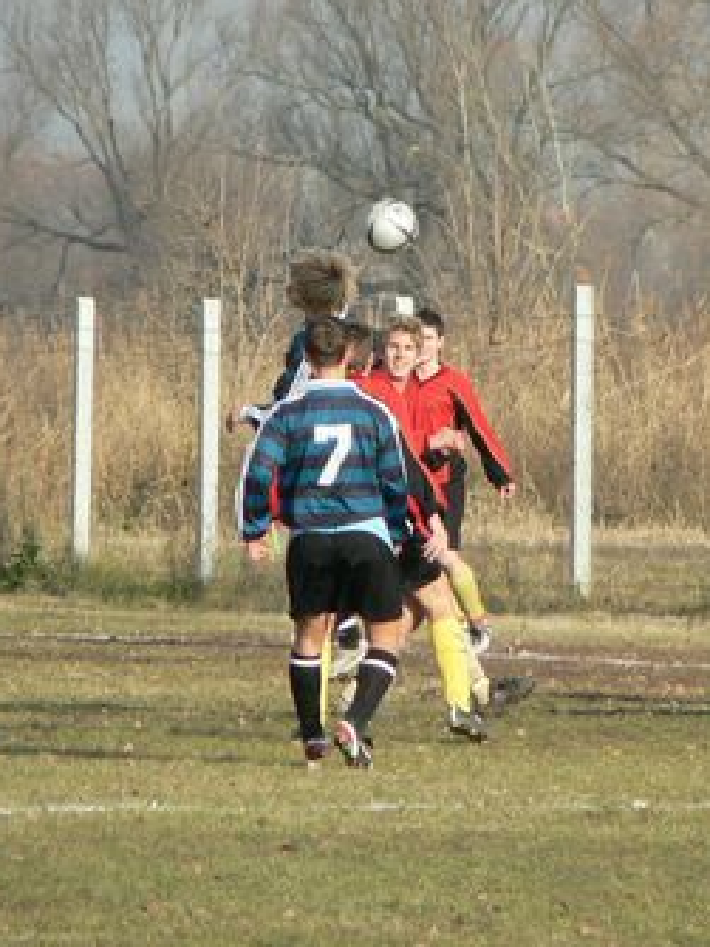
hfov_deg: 2.6
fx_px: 15434
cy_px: 474
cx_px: 467
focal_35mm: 564
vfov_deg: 3.5
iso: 64
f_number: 3.6
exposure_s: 1/500
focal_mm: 72
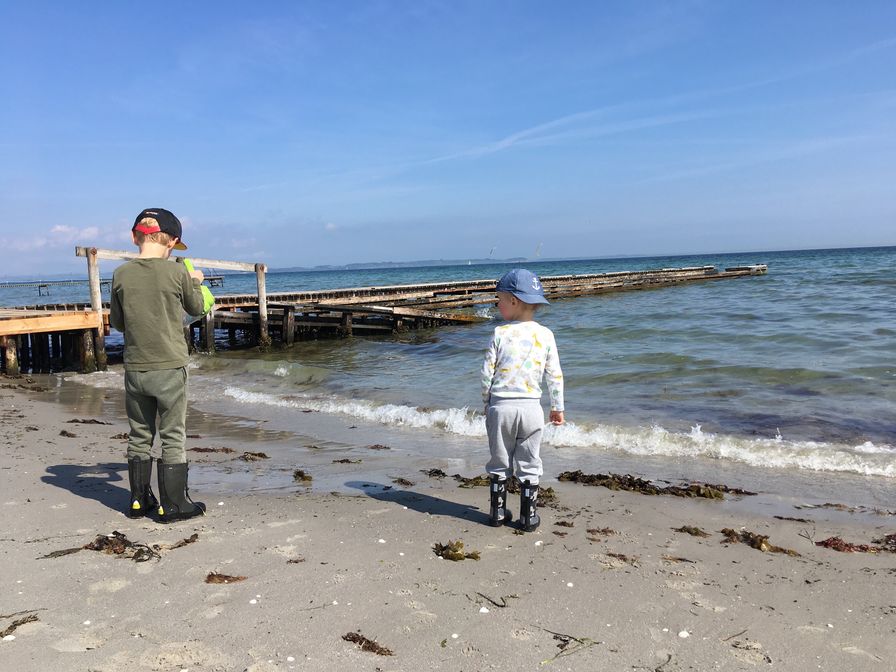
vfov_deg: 48.2
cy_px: 336
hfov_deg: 61.7
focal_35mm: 29
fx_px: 751
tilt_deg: -7.0
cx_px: 448
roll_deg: +2.5
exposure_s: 1/1603
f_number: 2.2
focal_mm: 4.15
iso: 25
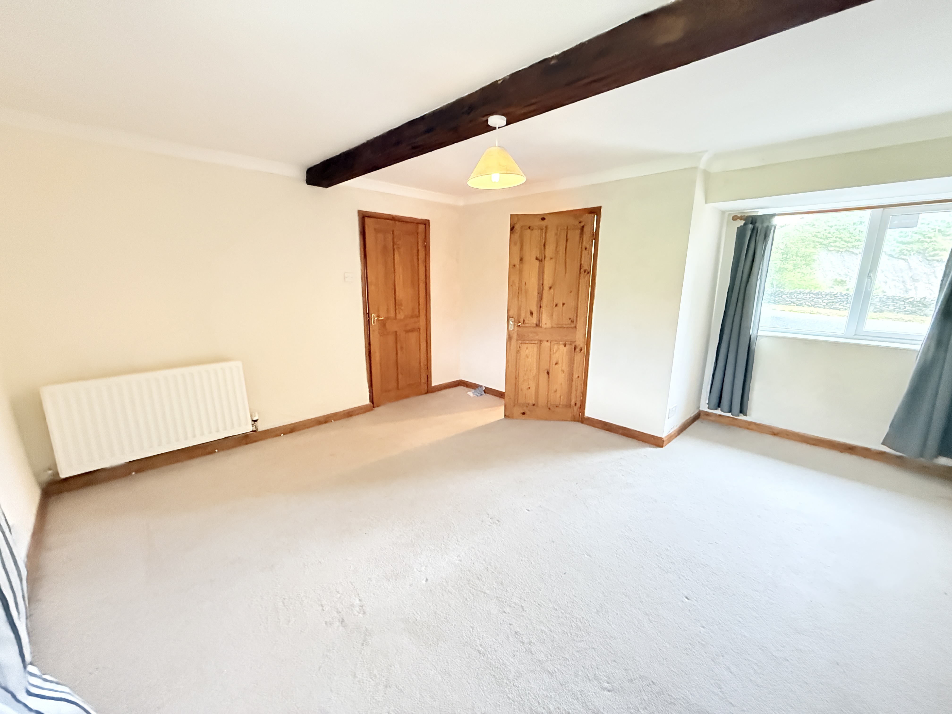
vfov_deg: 85.7
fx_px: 385
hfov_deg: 102.1
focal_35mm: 14
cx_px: 476
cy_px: 357
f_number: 2.2
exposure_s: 1/50
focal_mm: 2.22
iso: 1250
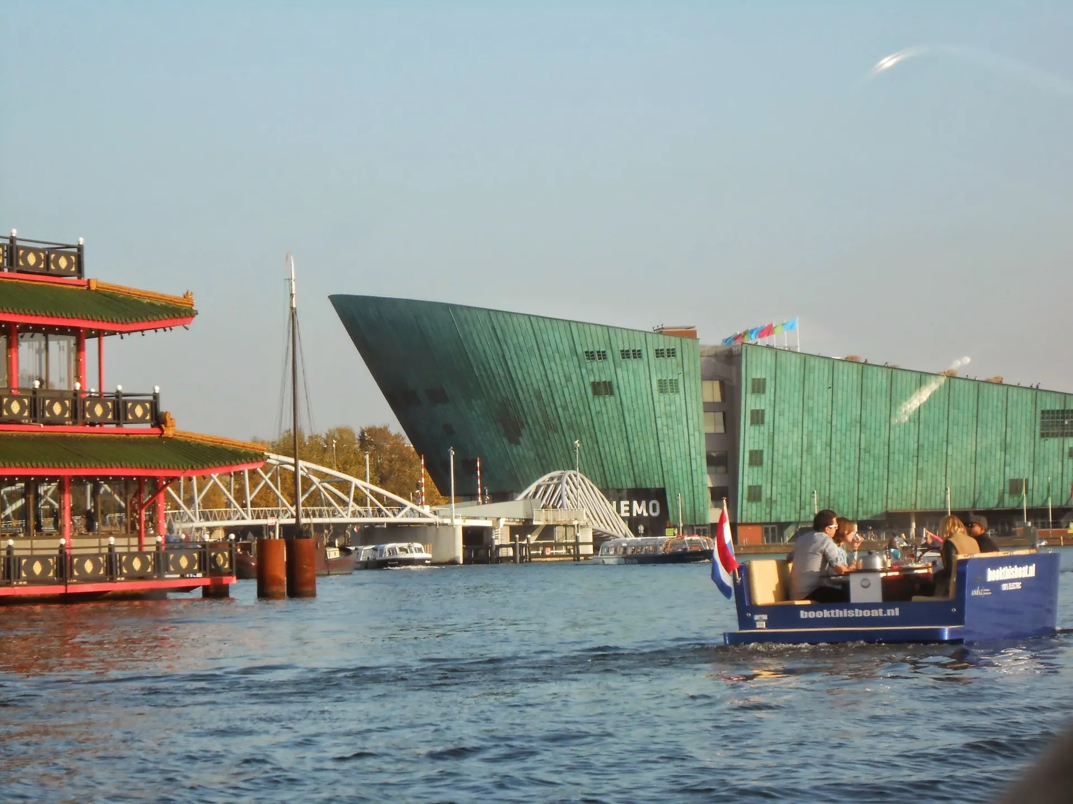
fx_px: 3689
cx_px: 536
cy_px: 402
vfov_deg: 12.5
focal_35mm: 119
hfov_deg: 16.6
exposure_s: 1/500
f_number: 5.5
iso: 160
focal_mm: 21.2
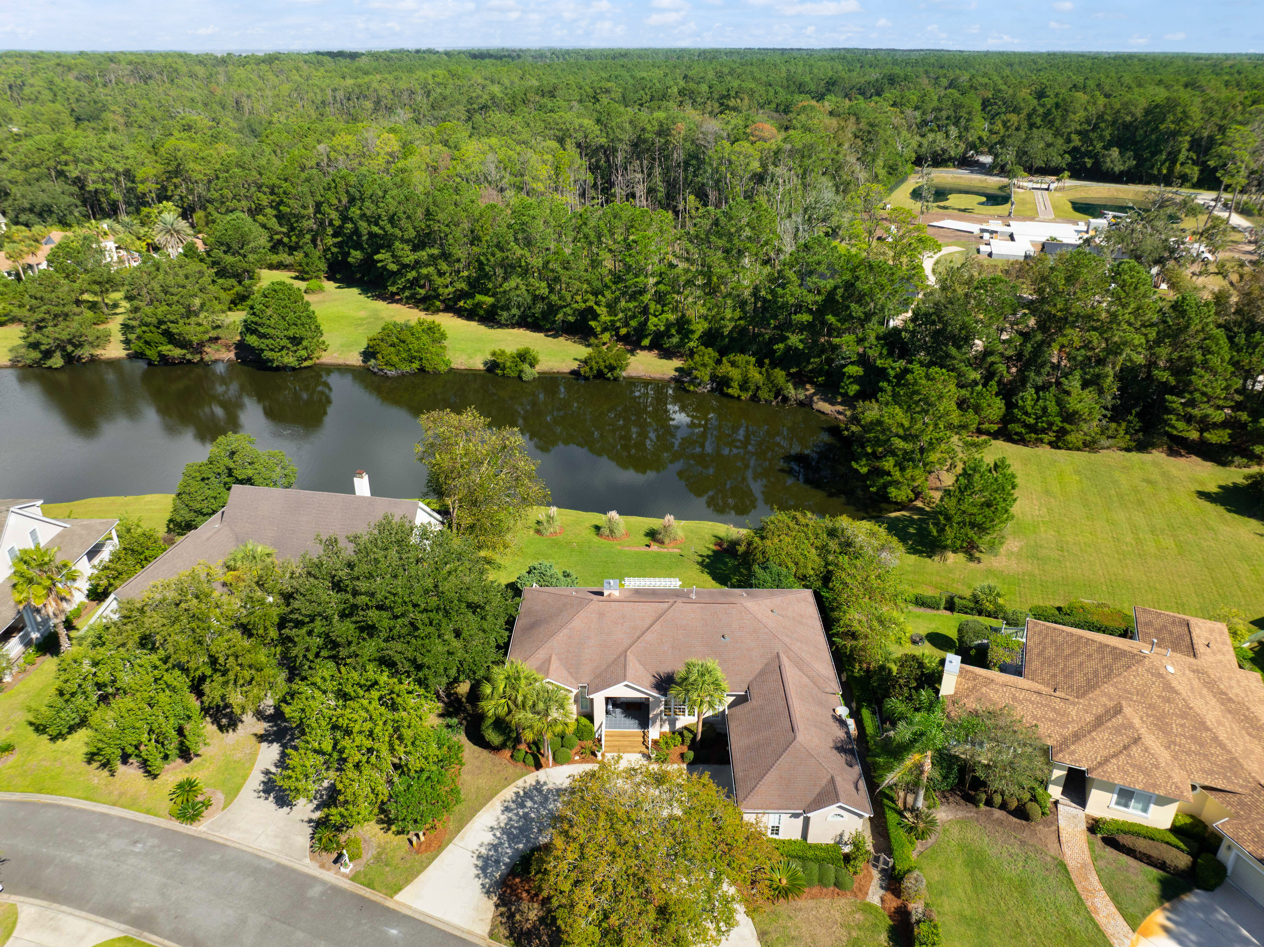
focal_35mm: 24
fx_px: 876
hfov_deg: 71.6
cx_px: 632
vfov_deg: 56.8
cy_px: 474
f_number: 2.8
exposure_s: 1/320
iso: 100
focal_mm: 12.29
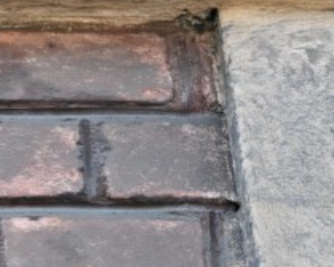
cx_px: -542
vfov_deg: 5.5
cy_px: 235
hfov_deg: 6.5
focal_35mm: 279
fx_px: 2757
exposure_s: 1/125
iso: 1600
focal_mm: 54
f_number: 5.6
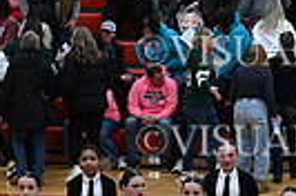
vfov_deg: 4.4
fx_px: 2510
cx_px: 458
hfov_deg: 6.6
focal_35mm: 306
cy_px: 275
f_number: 4
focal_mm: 70
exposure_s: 1/400
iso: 4000
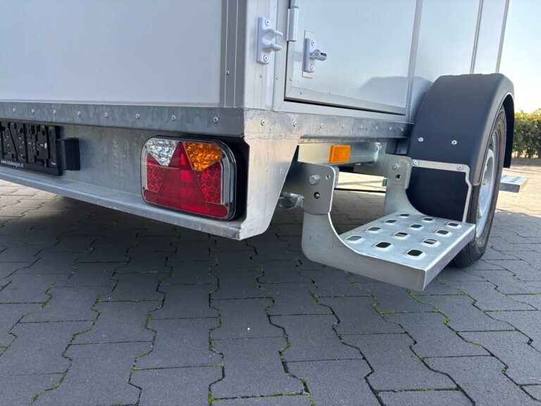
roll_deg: -2.2
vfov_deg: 53.1
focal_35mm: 26
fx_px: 406
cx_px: 270
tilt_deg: -11.0
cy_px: 203
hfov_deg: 67.3
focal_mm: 5.96
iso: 50
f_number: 1.6
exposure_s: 1/400
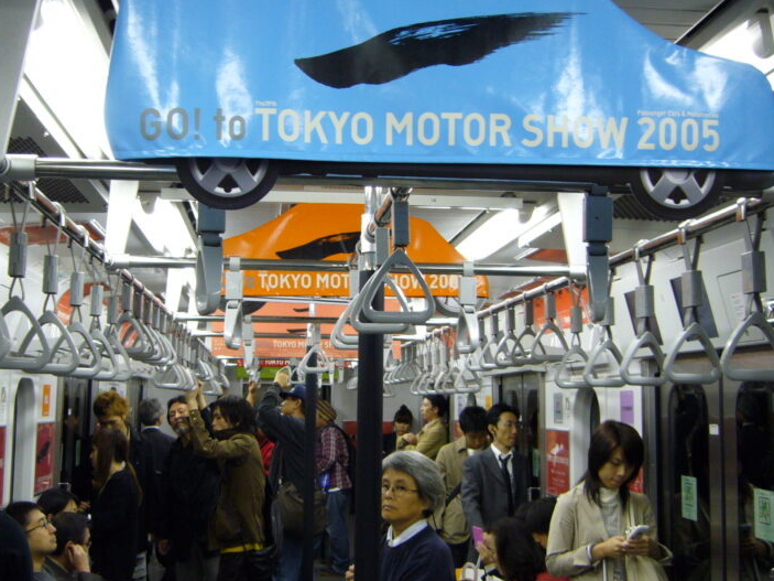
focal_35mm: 51
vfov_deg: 28.5
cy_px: 301
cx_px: 357
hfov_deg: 37.5
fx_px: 1140
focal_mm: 5.8
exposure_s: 1/15
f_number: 2.8
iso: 160
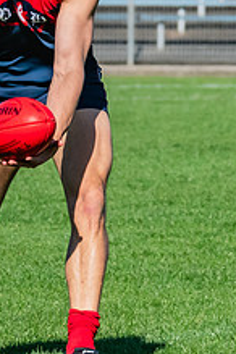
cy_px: 32
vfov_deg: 1.7
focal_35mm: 1204
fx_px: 11838
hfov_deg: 1.1
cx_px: 0
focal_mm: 240
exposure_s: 1/1600
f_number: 10
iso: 800
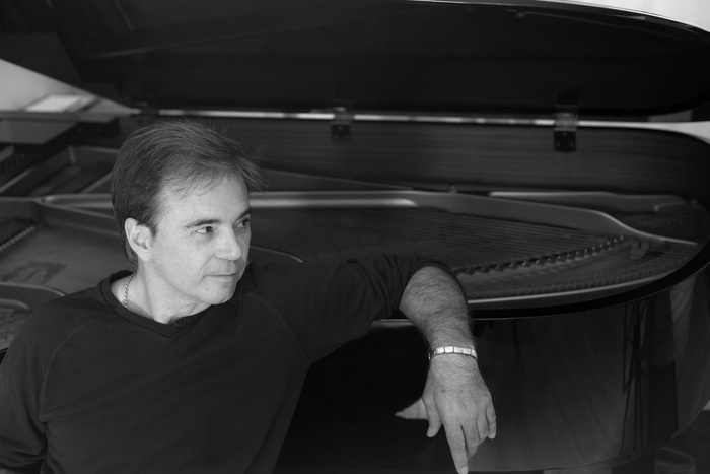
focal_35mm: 50
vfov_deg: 27.0
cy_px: 237
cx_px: 355
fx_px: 986
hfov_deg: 39.6
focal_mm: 50
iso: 250
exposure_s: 1/200
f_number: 3.2
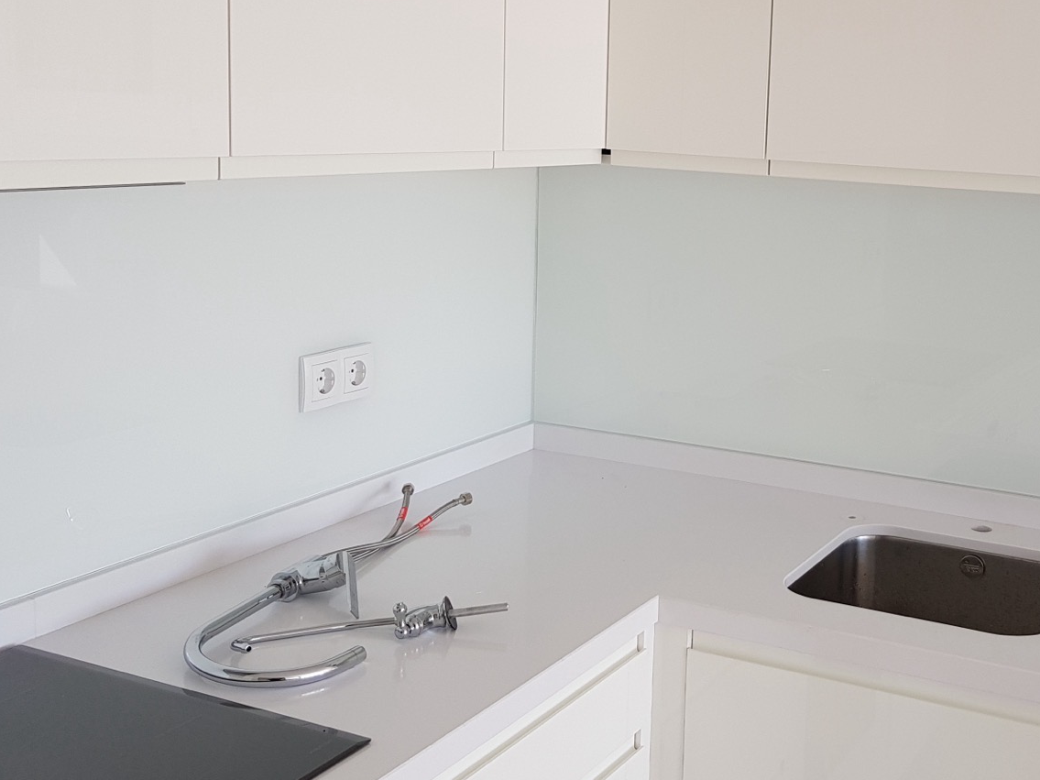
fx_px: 1322
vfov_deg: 32.6
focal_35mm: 44
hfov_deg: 41.4
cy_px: 259
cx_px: 804
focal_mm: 4.2
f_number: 1.7
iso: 40
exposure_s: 1/124
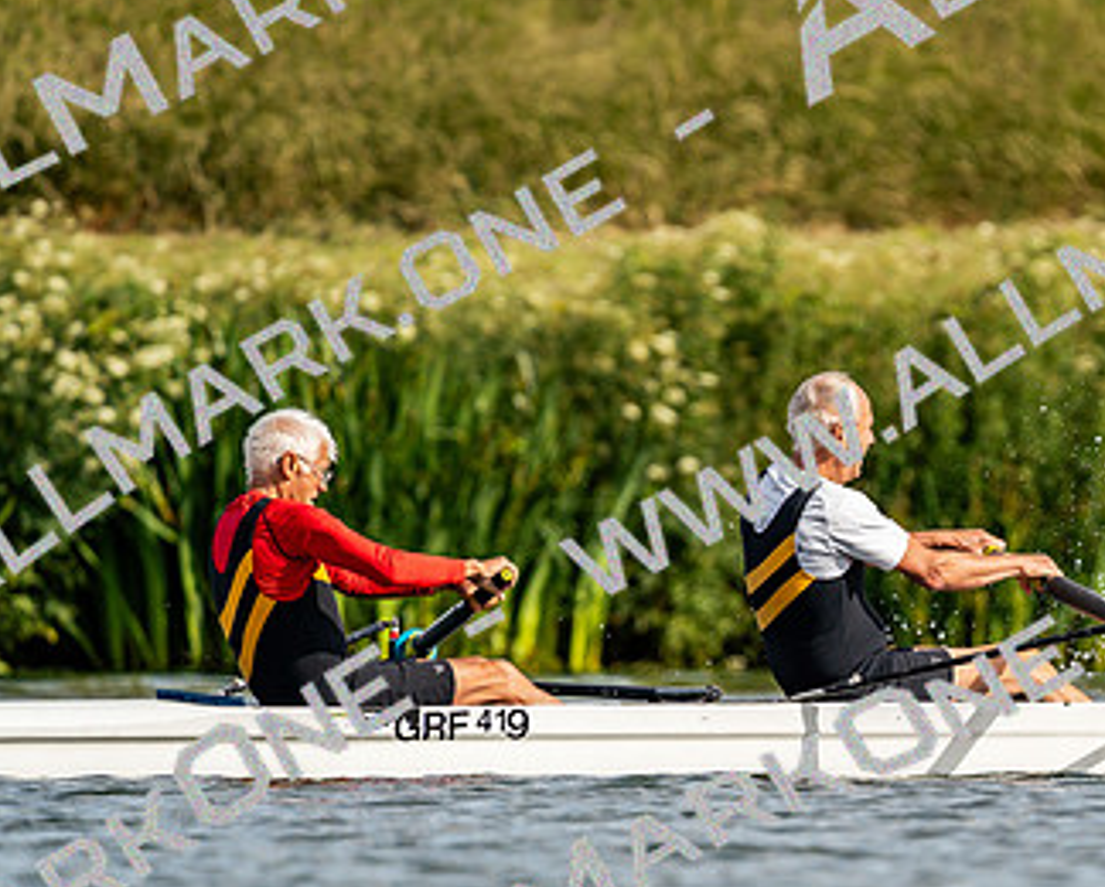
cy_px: 606
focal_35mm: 1007
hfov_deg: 1.9
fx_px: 32972
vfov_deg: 1.5
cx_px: 982
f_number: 6.3
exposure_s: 1/2000
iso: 250
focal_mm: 600
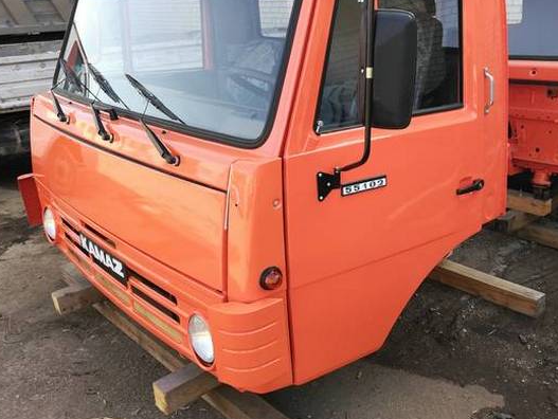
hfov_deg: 49.0
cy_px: 174
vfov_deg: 38.6
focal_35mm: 37
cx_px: 382
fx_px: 597
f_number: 2.2
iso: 50
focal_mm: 3.83
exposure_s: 1/164
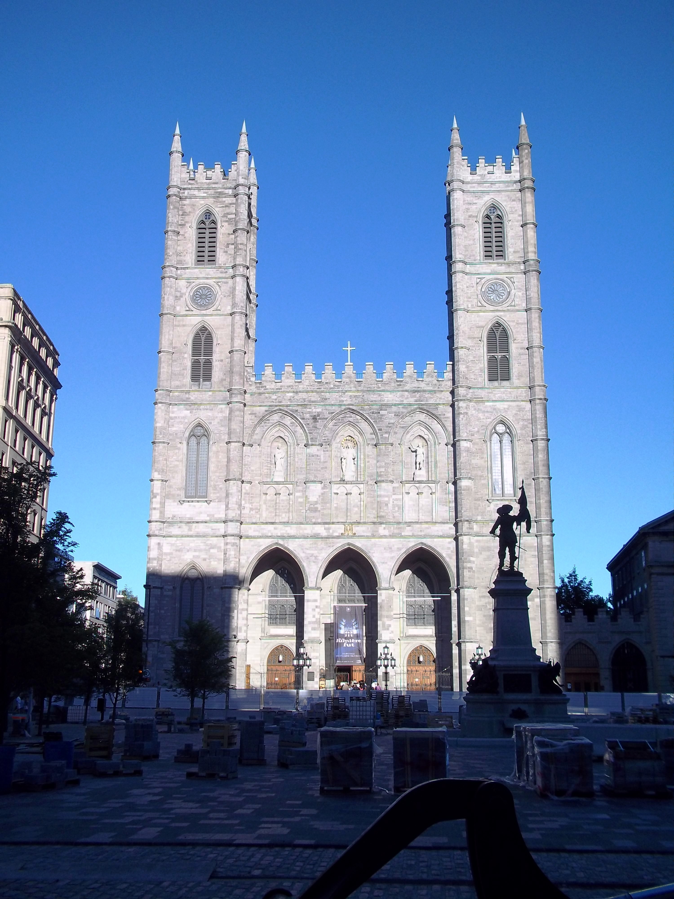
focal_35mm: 36
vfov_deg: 51.4
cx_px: 337
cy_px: 450
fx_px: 935
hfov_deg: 39.7
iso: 80
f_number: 8
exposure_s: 1/125
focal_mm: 6.5
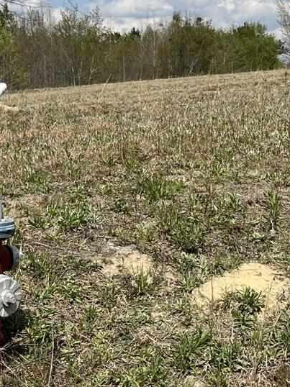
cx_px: -12
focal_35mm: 99
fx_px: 1107
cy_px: 367
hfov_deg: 14.6
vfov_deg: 19.4
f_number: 1.6
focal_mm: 5.1
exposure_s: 1/4651
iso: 50
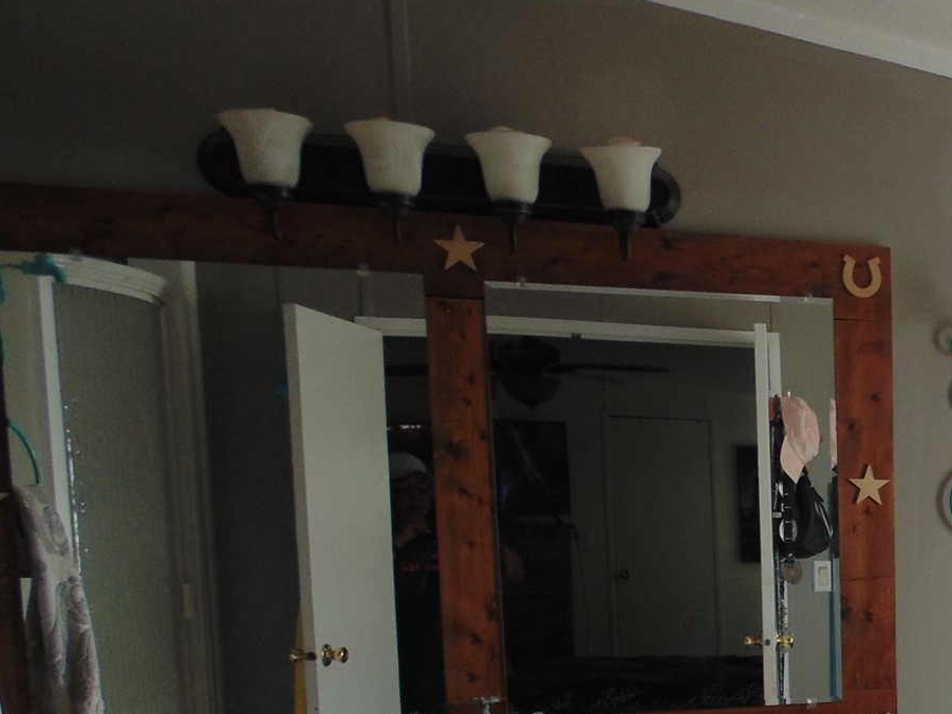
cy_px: 713
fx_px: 1375
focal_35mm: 50
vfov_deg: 27.5
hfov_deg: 33.2
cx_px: 1059
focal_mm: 4
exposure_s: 1/40
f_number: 3.1
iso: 80
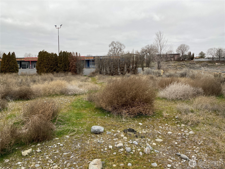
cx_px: 112
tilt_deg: -7.9
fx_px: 169
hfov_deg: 67.3
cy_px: 84
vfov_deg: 53.1
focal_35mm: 26
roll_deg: +3.3
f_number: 1.8
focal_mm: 4.25
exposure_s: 1/308
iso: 32
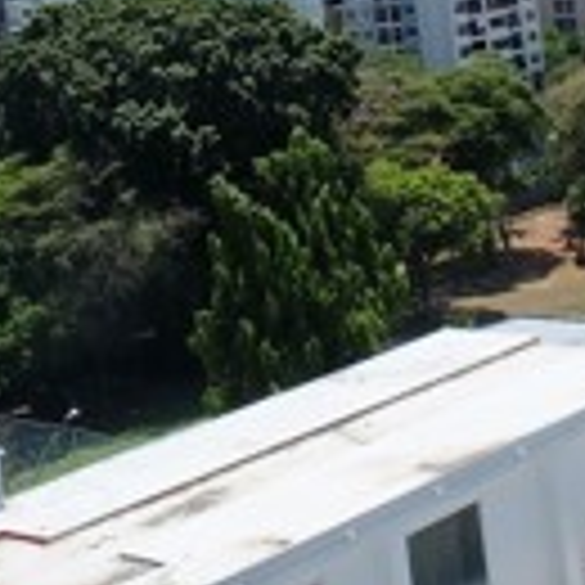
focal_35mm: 94
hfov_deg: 18.3
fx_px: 1797
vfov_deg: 16.7
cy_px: -310
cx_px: 454
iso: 200
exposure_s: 1/350
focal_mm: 16
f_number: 10
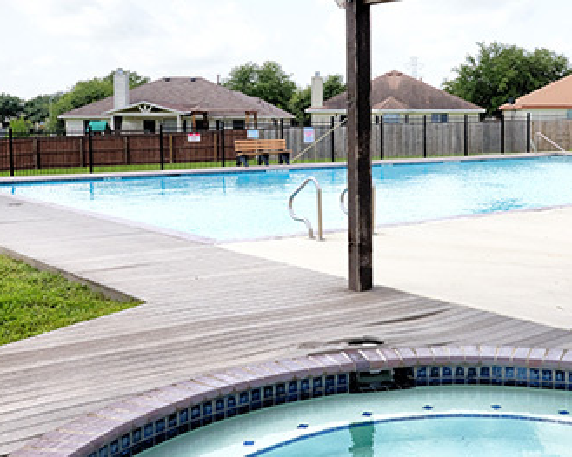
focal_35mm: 50
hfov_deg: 36.5
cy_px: 182
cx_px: 429
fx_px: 846
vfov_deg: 30.2
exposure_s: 1/750
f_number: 11
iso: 320
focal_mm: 27
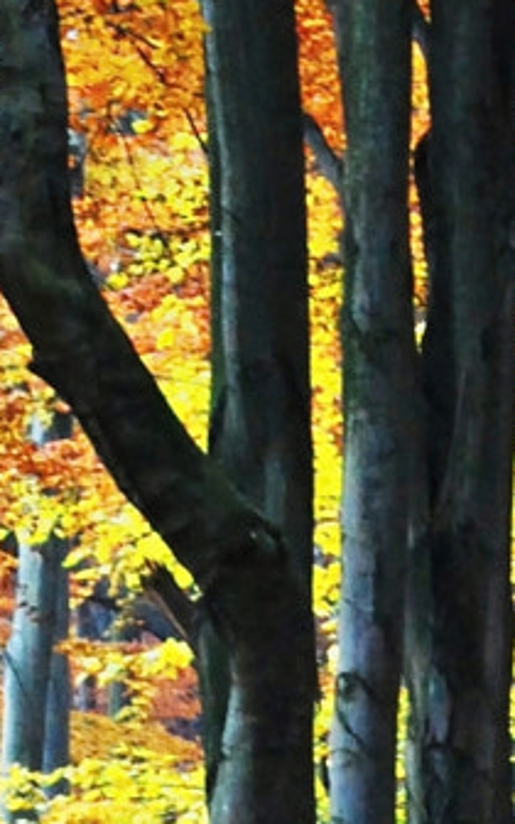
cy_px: 888
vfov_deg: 3.5
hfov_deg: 2.2
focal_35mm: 607
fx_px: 13634
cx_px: 330
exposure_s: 1/100
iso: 800
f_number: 4.5
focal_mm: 65
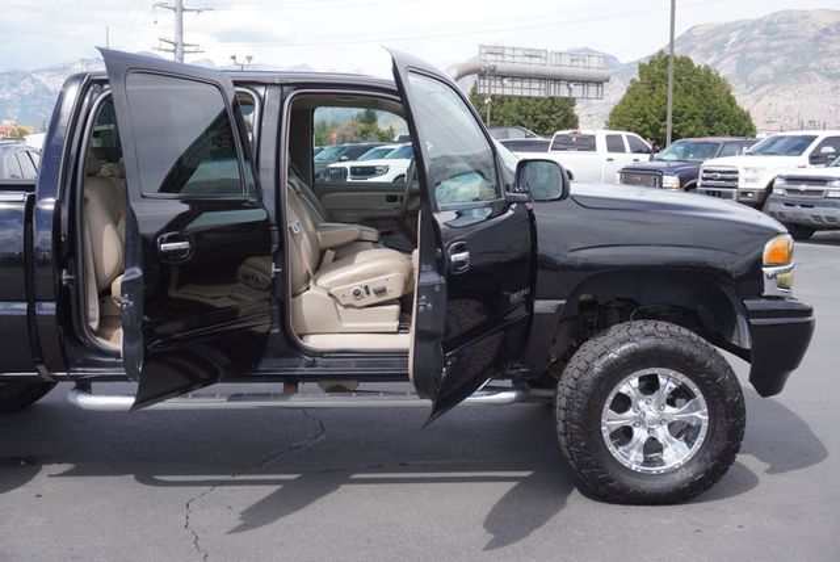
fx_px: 981
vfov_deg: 32.0
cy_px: 281
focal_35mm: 42
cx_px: 420
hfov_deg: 46.4
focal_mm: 28
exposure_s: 1/160
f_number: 7.1
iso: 100
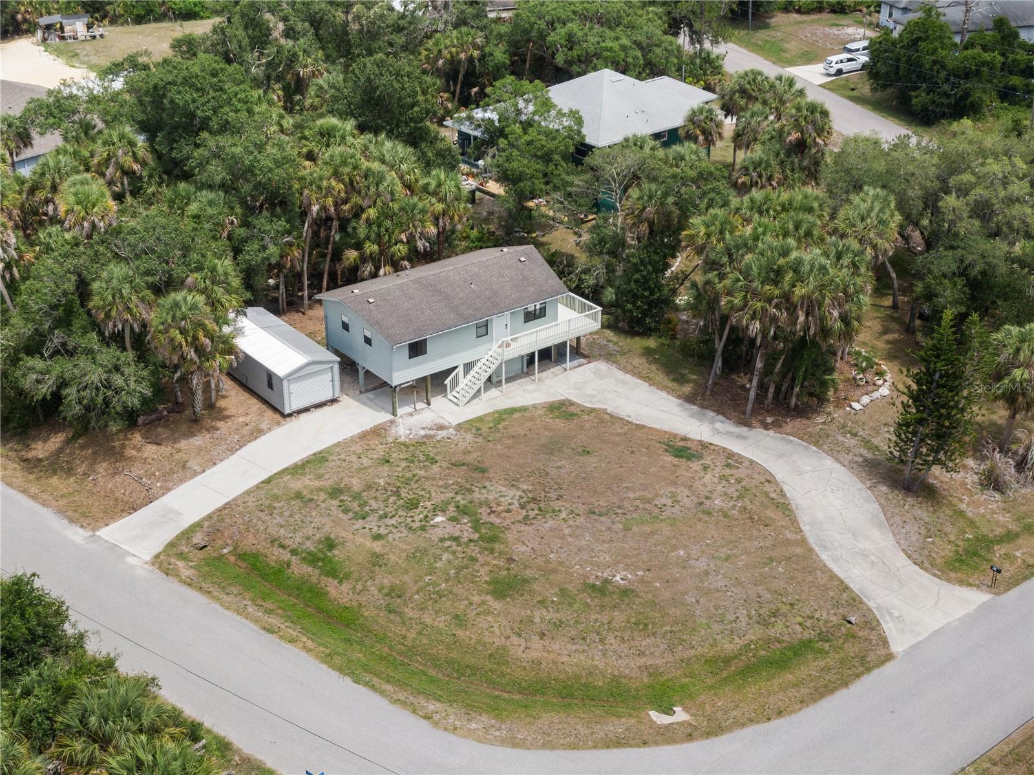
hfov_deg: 39.7
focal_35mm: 48
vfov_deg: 30.3
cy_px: 388
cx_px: 517
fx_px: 1433
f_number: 3.8
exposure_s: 1/640
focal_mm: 8.6
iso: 100
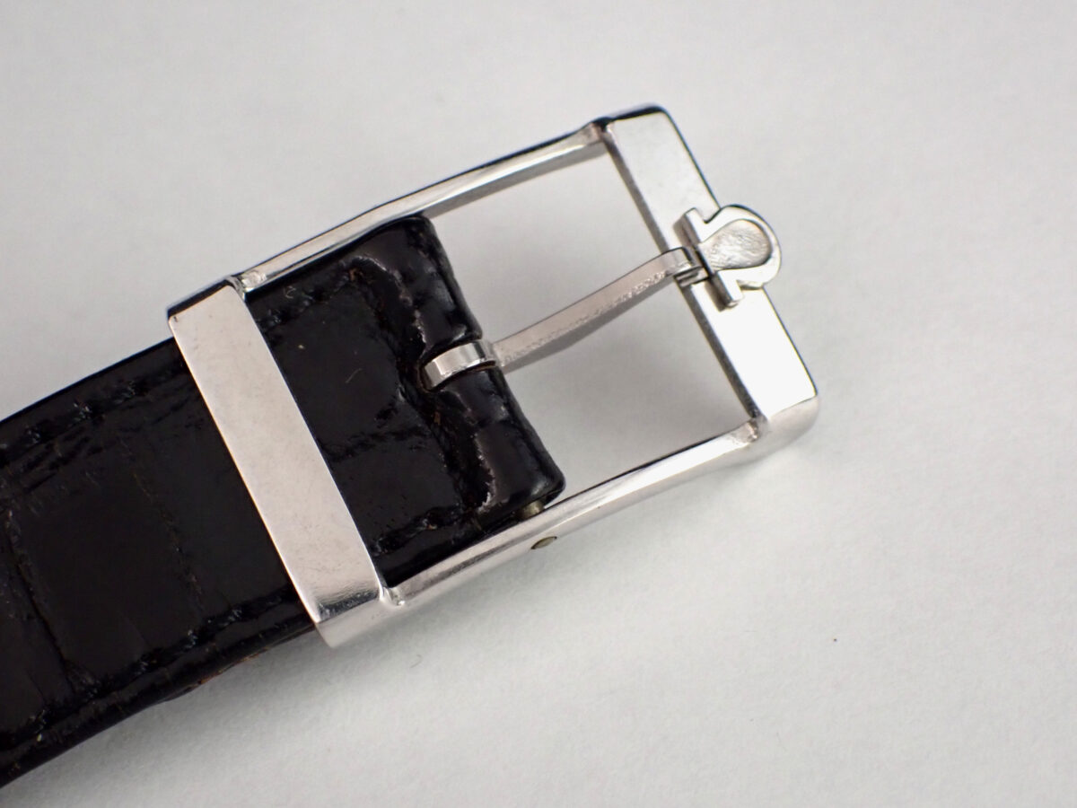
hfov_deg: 20.9
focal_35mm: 94
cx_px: 538
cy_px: 404
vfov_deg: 15.7
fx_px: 2925
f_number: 4.7
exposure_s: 1/100
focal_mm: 16.79
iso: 1000
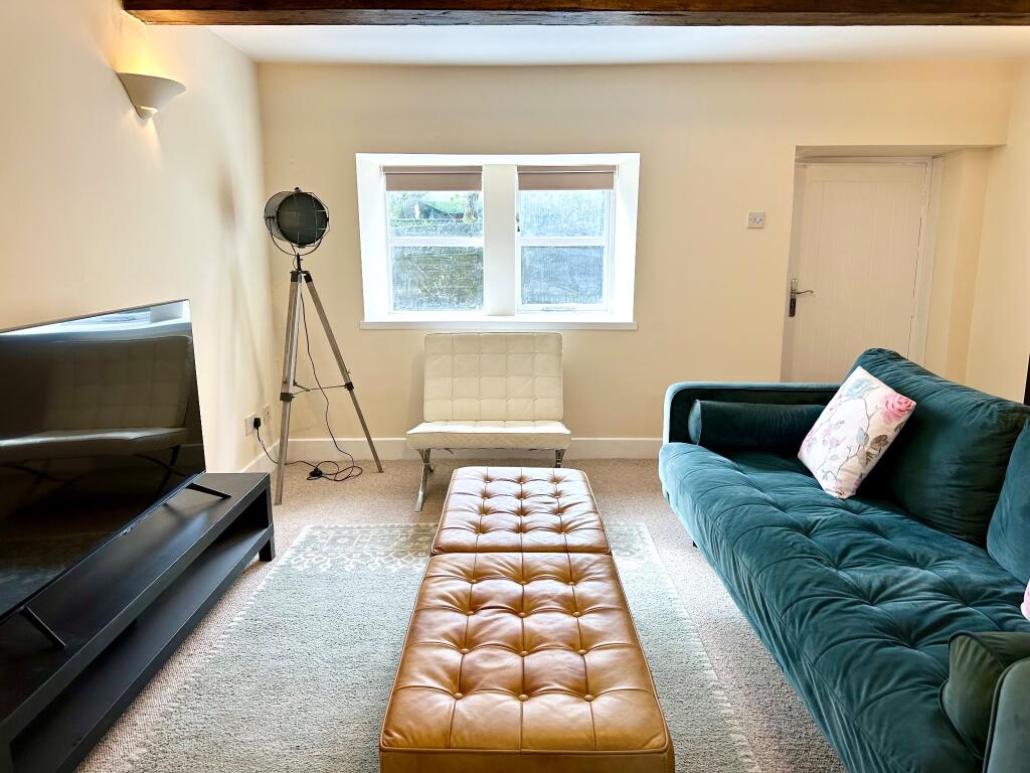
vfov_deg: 56.8
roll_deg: -0.2
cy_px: 386
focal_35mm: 24
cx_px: 515
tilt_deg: -10.7
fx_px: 714
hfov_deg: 71.6
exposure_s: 1/100
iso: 80
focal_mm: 6.86
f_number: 1.78
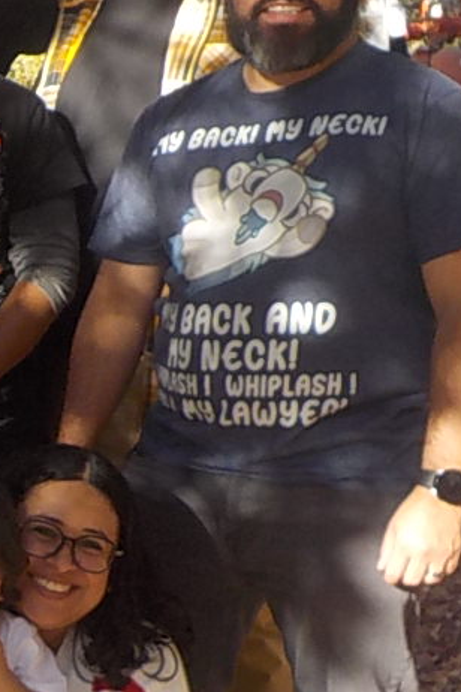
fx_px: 2074
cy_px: 418
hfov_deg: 11.9
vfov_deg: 18.9
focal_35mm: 108
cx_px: -310
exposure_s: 1/200
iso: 125
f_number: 3.3
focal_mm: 4.1
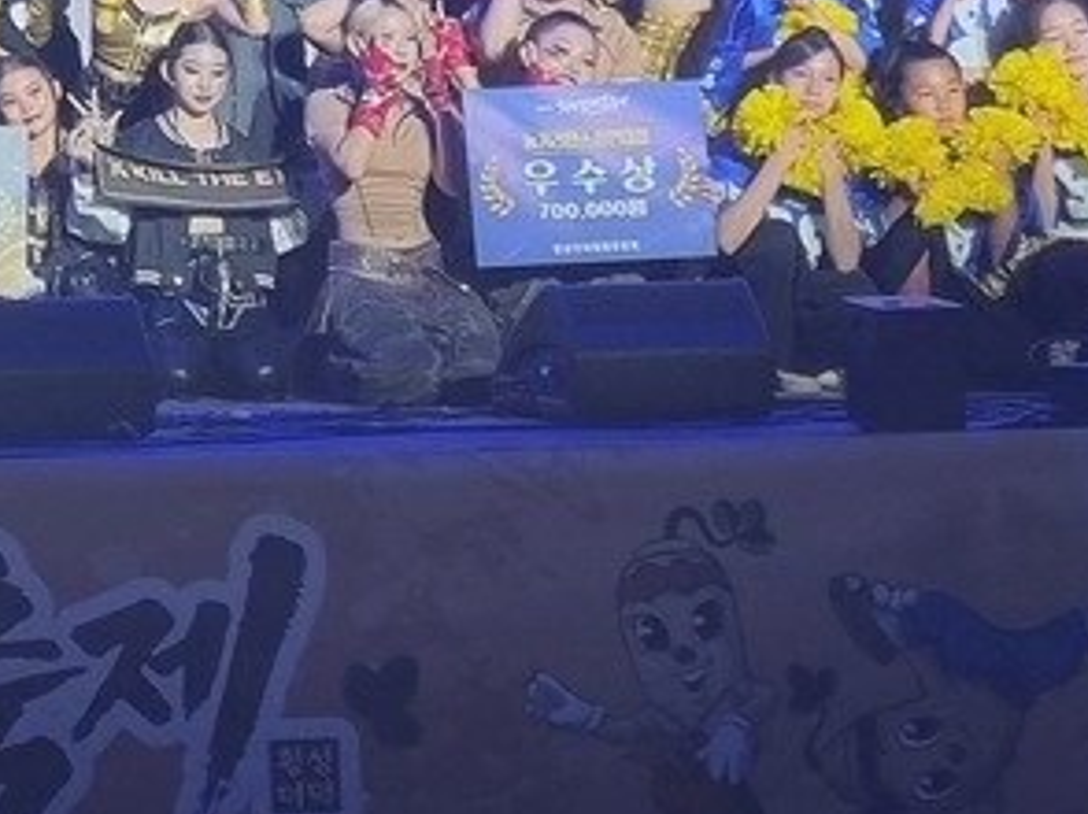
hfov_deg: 15.2
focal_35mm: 124
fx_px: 3894
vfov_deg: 11.7
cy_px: -204
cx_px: -322
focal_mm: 5.4
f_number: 1.8
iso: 80
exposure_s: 1/120
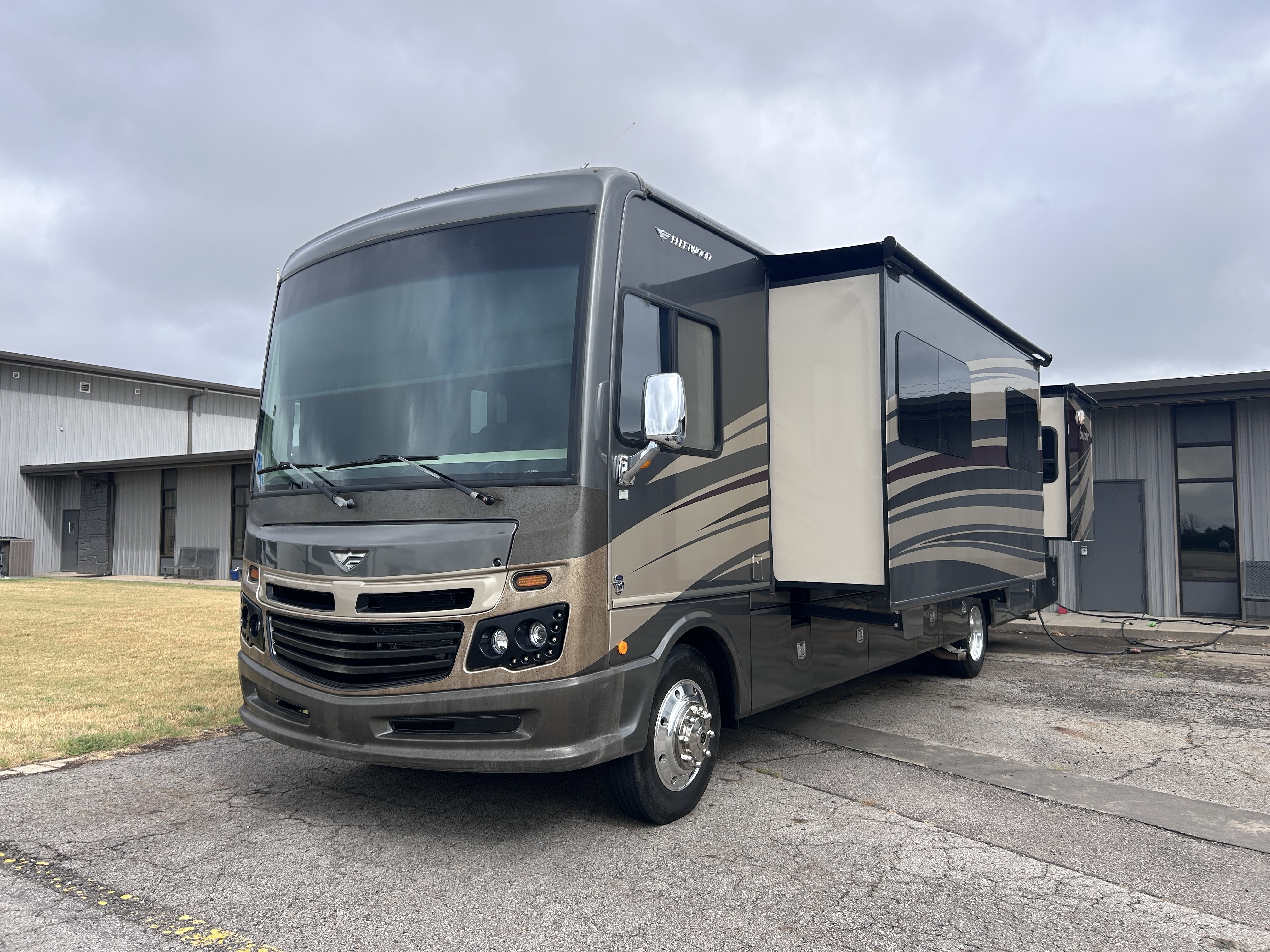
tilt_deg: +4.7
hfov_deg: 67.3
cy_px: 476
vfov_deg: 53.1
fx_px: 954
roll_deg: +0.3
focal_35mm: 26
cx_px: 635
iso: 50
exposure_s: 1/2571
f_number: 1.5
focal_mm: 5.7
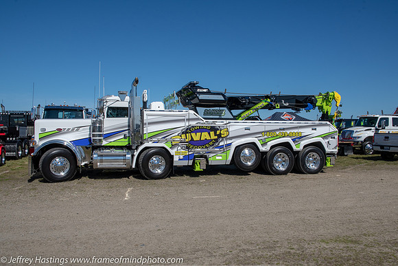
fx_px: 315
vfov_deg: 45.7
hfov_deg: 64.5
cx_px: 199
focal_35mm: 28
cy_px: 133
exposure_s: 1/640
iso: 400
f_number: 14
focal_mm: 19
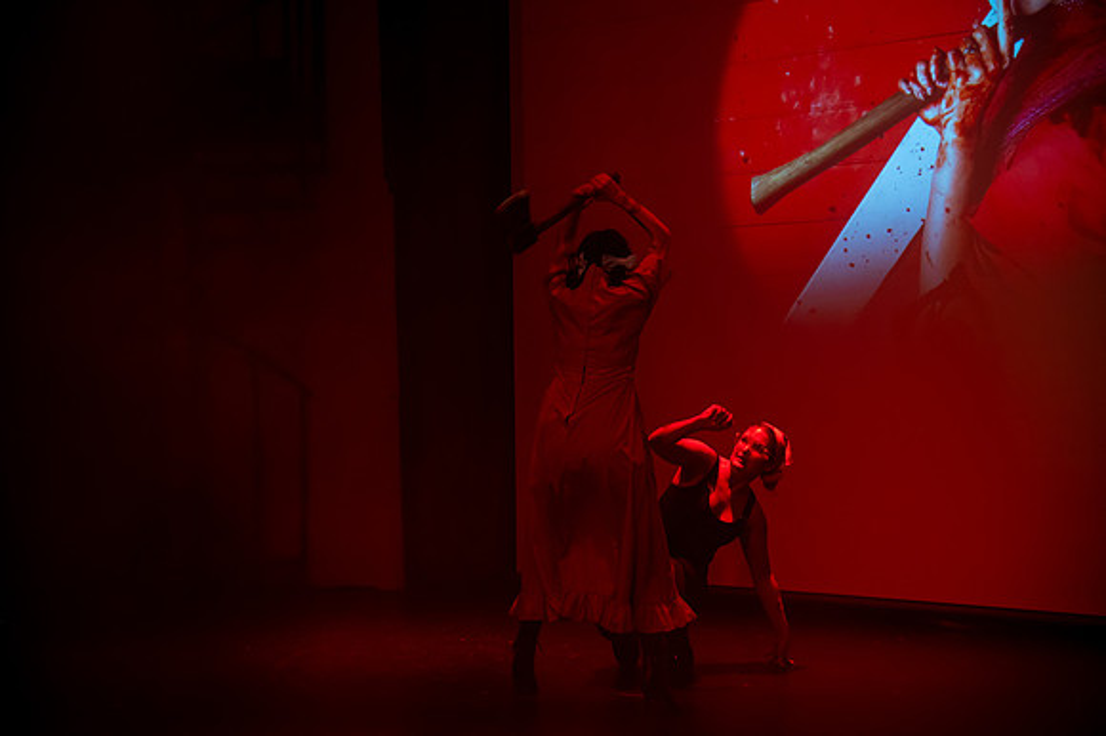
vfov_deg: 19.1
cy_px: 368
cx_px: 548
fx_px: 2182
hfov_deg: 28.4
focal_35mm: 71
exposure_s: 1/200
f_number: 4
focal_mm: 70
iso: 3200
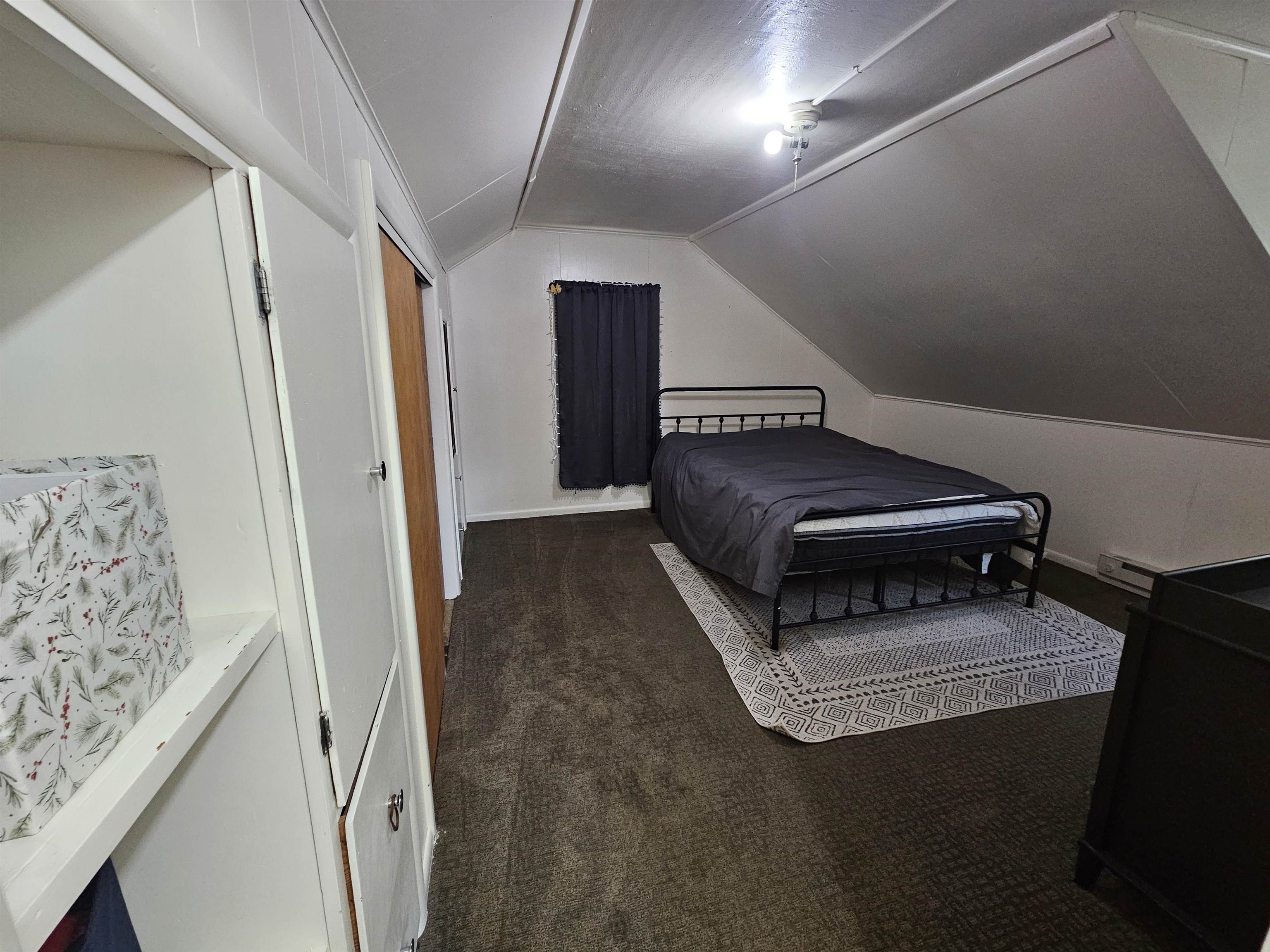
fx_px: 477
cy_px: 476
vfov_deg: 89.9
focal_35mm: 13
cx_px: 635
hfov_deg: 106.2
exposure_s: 1/30
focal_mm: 2.2
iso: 320
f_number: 2.2
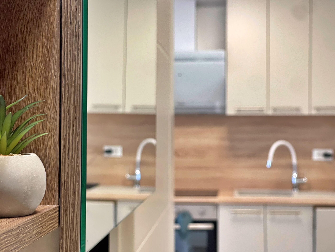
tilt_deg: -1.4
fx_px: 619
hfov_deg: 30.3
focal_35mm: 64
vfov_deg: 22.9
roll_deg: -1.4
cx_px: 168
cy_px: 126
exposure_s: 1/50
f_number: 2.2
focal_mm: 7.5
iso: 250
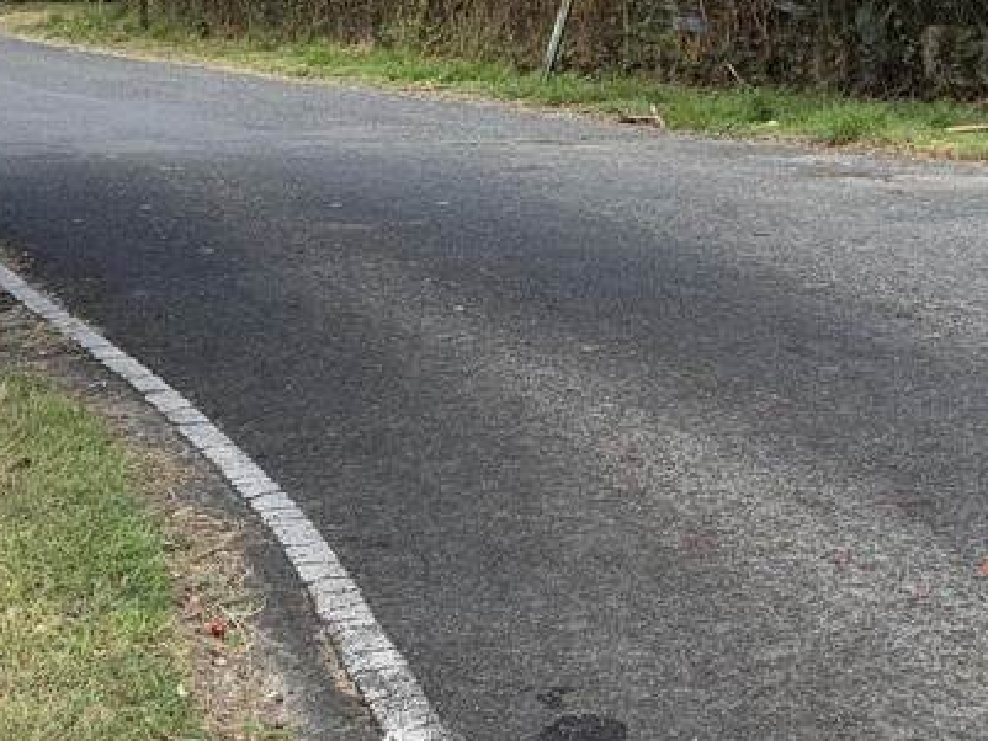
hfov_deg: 23.5
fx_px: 2370
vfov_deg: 17.8
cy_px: 337
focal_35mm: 83
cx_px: 638
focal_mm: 5.96
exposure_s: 1/507
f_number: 1.6
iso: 64
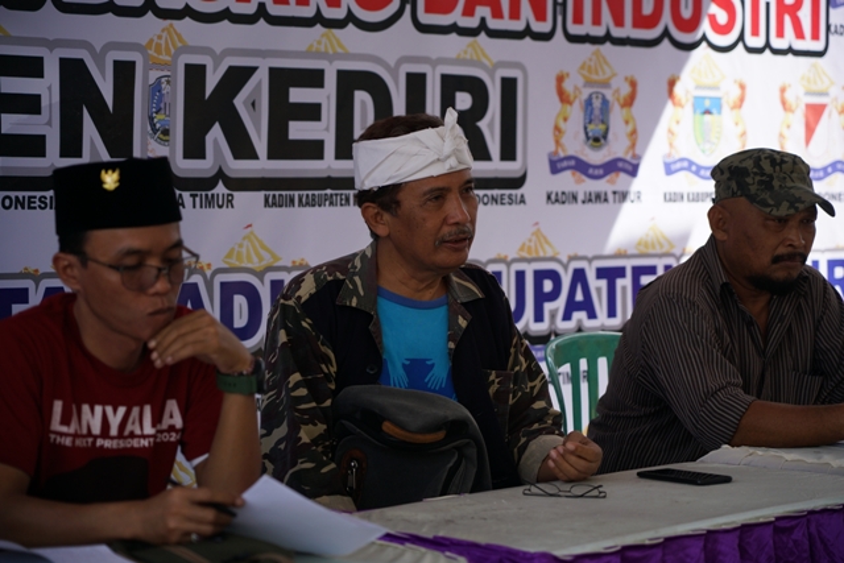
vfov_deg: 13.0
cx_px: 422
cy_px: 282
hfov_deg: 19.5
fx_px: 2462
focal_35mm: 105
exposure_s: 1/500
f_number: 4
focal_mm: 105
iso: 320
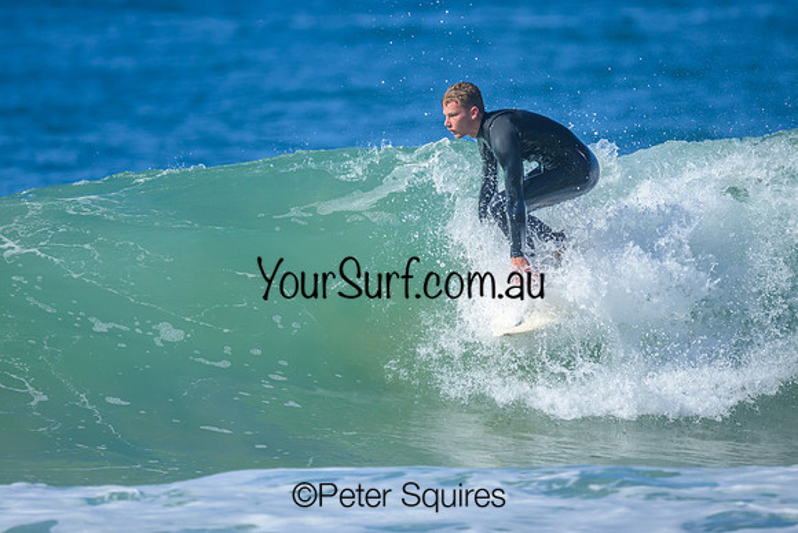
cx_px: 406
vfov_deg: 1.3
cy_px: 242
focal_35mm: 1099
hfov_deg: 1.9
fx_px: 24362
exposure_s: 1/2000
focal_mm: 800
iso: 360
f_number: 6.3
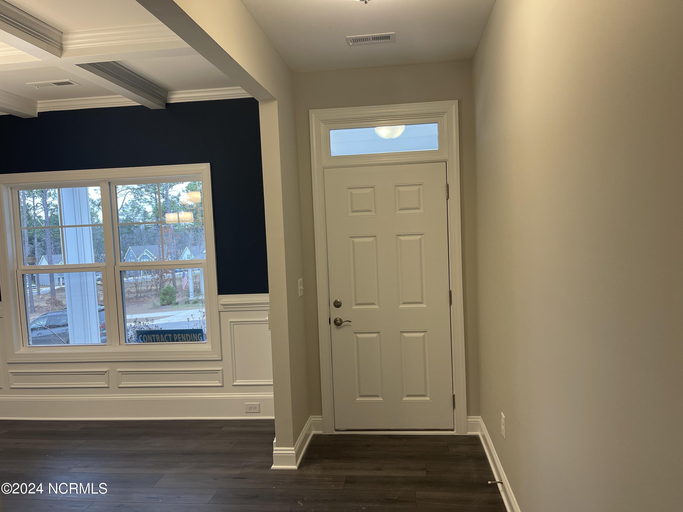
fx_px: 493
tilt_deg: -3.1
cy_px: 256
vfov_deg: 54.9
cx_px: 342
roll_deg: +3.5
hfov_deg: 69.4
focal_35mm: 25
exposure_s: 1/120
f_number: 1.6
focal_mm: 5.1
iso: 100
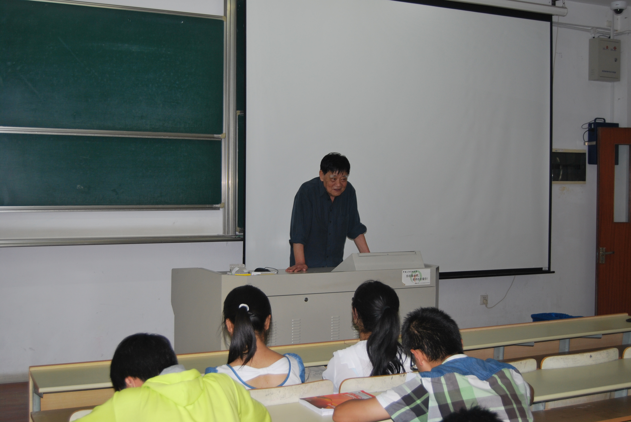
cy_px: 211
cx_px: 316
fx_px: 790
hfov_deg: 43.6
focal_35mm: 45
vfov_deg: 29.9
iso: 200
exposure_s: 1/60
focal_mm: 30
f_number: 4.2
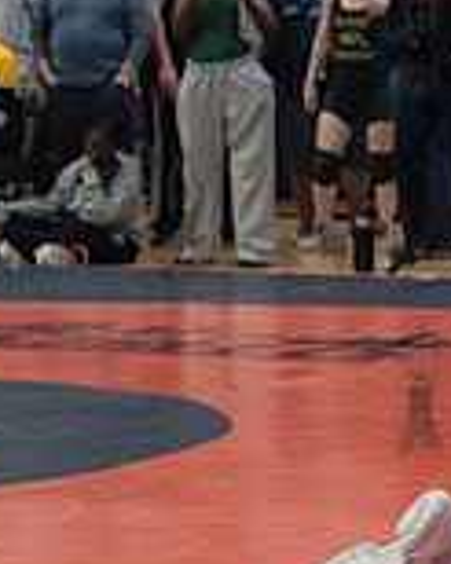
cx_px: 998
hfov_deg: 8.7
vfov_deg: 11.8
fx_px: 2739
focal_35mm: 164
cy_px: 296
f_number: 3.2
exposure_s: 1/500
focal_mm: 35
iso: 5000
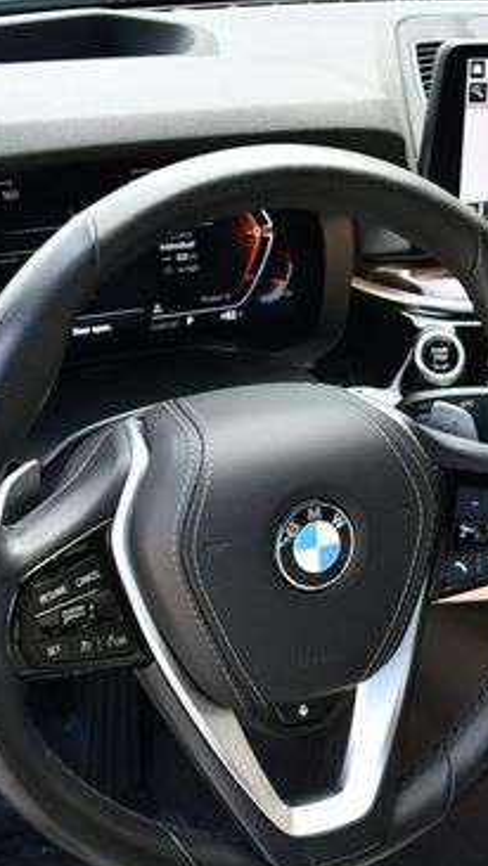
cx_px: 403
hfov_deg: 18.1
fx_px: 1518
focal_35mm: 66
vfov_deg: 31.8
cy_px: 490
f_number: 3.5
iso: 400
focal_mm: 18
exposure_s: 1/250
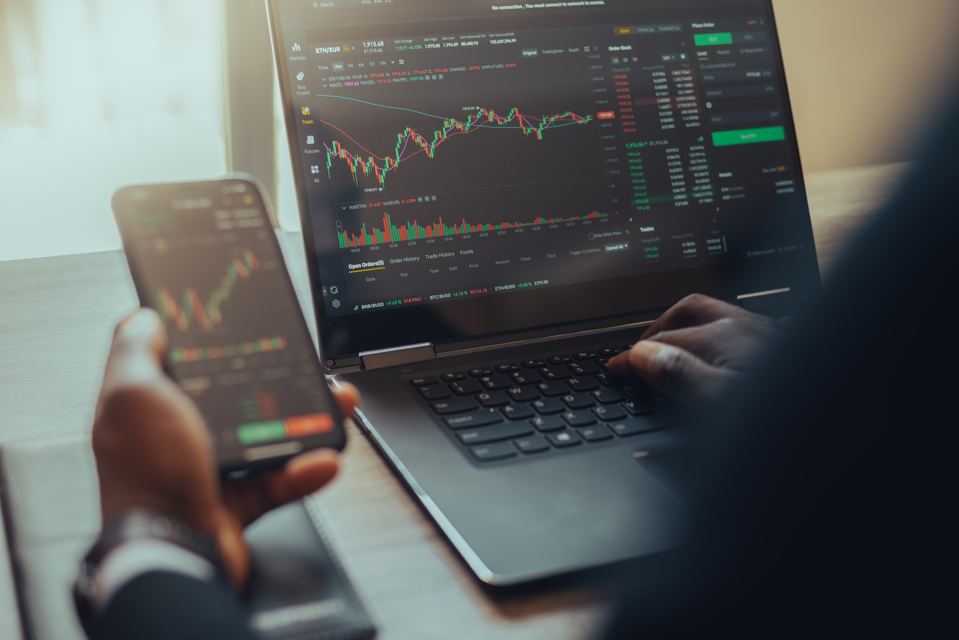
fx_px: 1332
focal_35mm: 50
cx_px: 480
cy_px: 320
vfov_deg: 27.0
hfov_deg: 39.6
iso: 100
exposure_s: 1/50
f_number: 2.8
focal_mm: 50
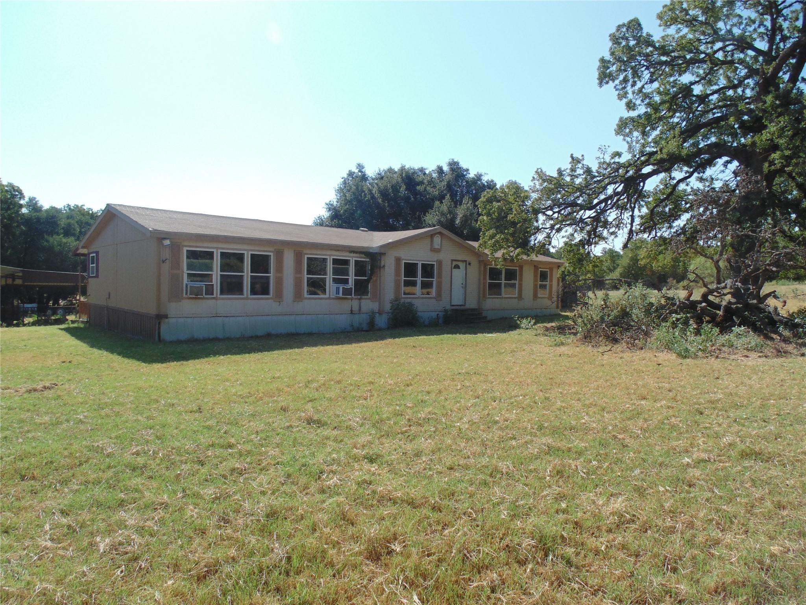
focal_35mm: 22
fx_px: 512
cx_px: 403
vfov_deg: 61.1
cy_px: 302
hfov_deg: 76.4
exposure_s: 1/1000
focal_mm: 4
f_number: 3.1
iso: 80
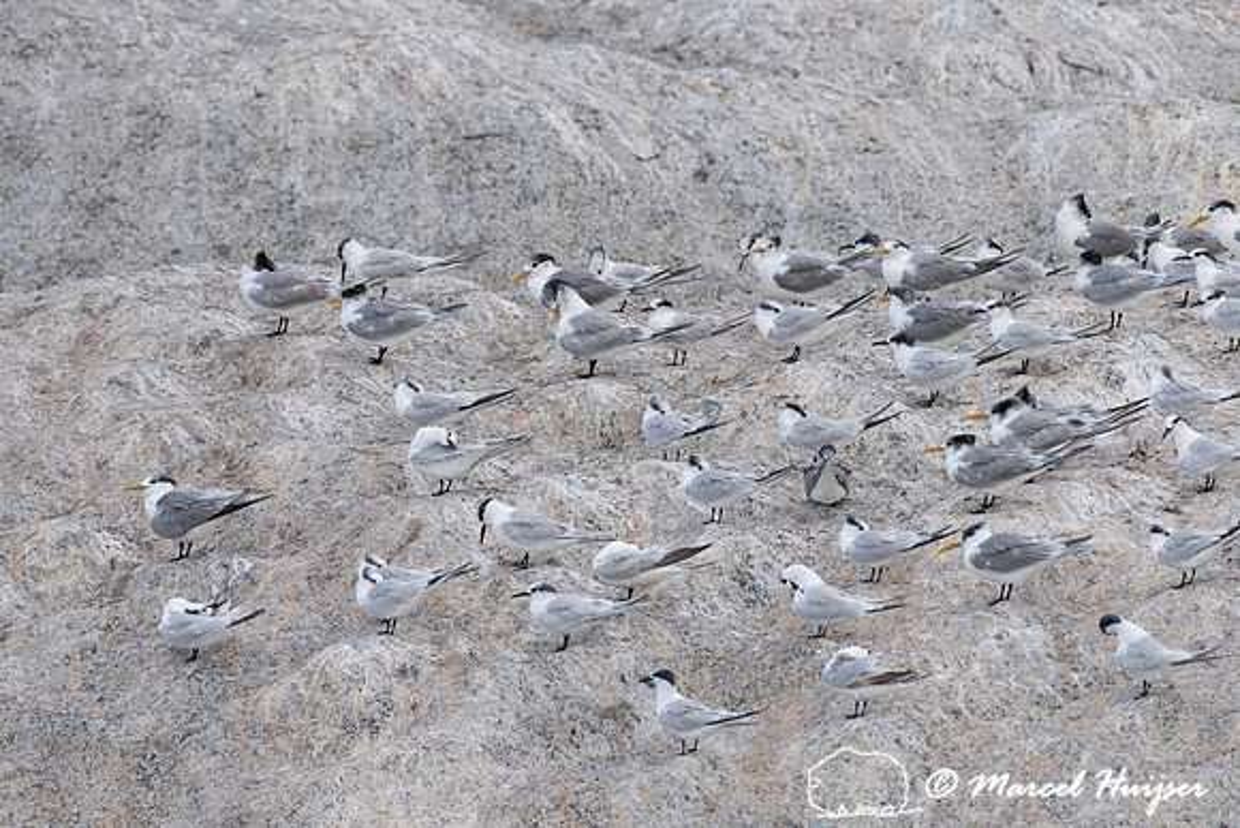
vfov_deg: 1.8
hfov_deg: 2.7
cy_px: 529
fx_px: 26432
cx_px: 661
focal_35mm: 767
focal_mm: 600
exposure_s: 1/2000
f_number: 9
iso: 800
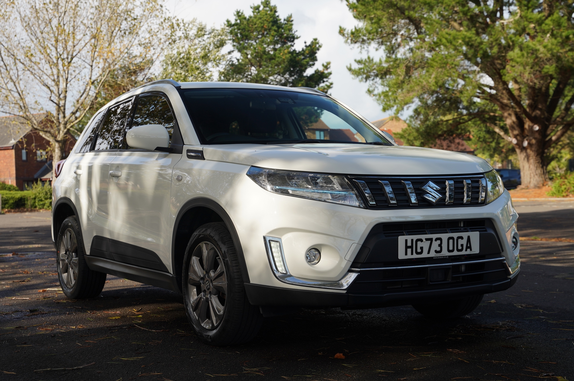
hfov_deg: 38.0
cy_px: 190
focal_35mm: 52
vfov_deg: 25.8
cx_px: 287
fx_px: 833
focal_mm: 52.3
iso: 100
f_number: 6.3
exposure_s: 1/160
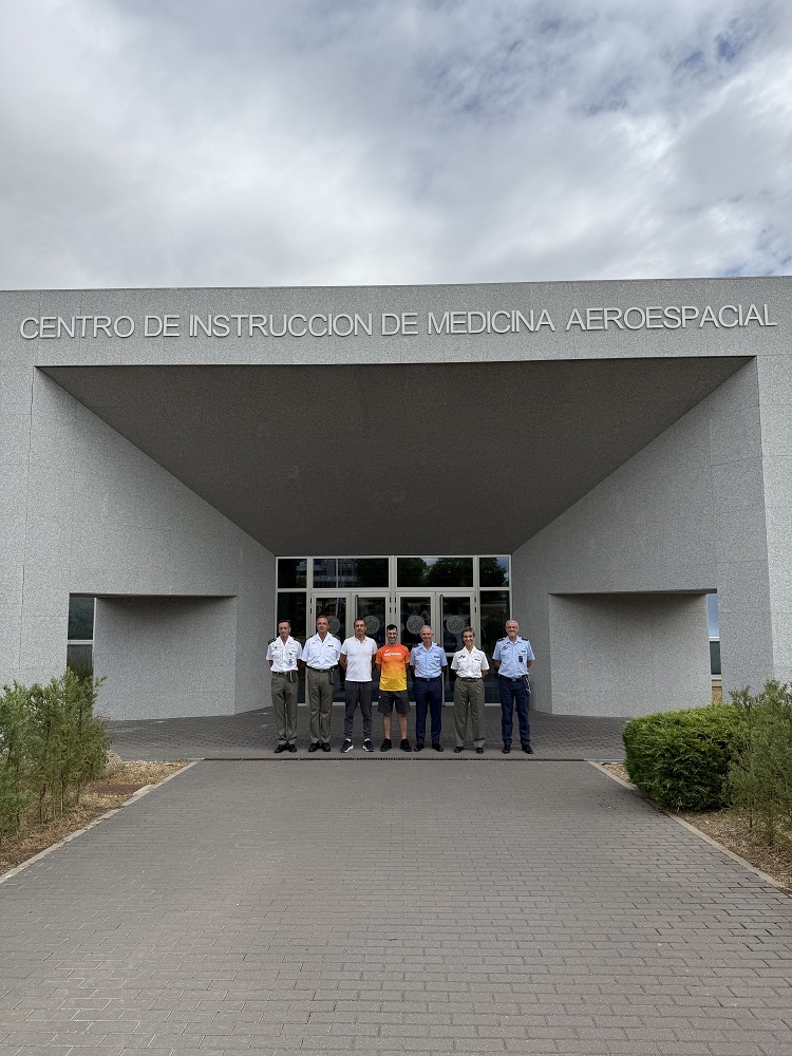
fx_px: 732
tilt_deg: +6.7
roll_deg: -0.3
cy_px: 528
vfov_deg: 71.6
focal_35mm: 24
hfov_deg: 56.8
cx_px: 396
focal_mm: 6.76
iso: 80
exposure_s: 1/6711
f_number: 1.78
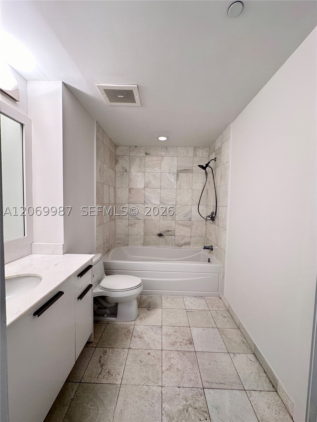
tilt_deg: -2.6
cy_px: 211
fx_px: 171
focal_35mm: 14
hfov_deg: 85.7
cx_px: 158
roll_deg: -1.9
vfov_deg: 102.1
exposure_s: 1/120
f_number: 2.2
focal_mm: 2.22
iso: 80
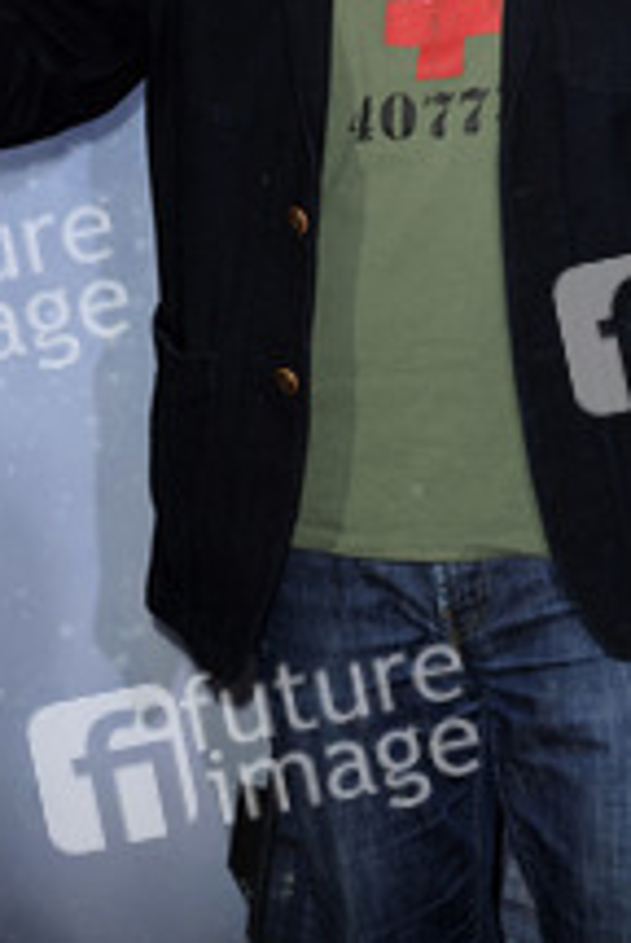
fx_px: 4481
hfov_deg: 8.1
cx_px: 383
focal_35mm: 171
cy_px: 92
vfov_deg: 11.9
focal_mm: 92
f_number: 6.3
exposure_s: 1/200
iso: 500
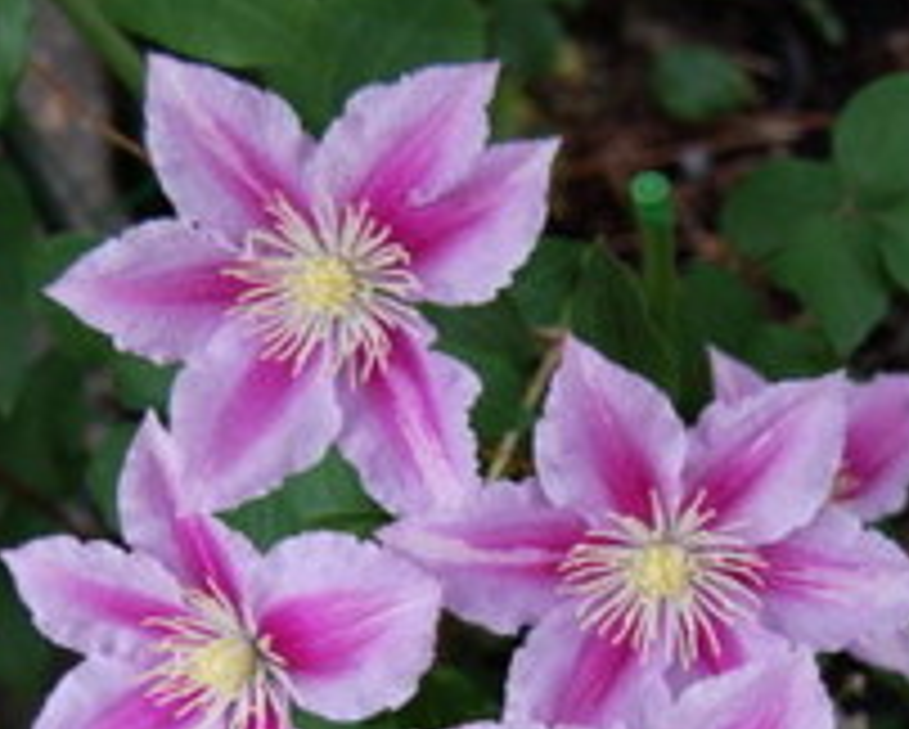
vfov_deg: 16.0
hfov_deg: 20.3
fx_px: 2531
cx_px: 524
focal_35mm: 94
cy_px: 752
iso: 200
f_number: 4.5
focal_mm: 30
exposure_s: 1/80
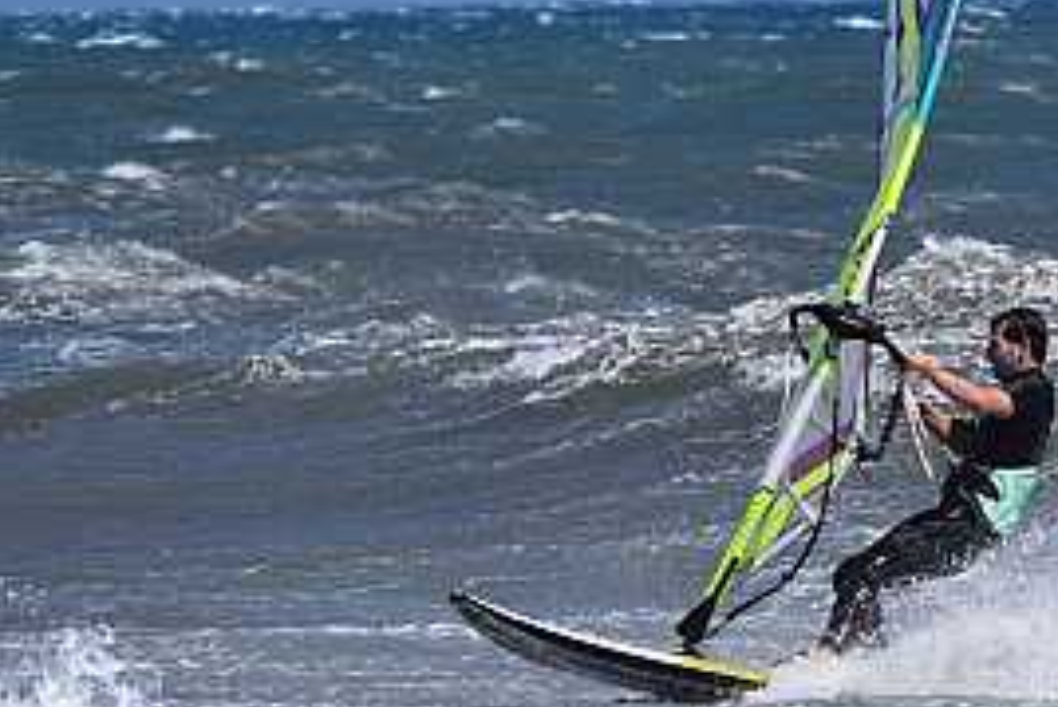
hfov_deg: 4.2
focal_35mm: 487
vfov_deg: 2.8
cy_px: 336
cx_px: 936
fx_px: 14319
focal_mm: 170
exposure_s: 1/2000
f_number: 5.6
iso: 220
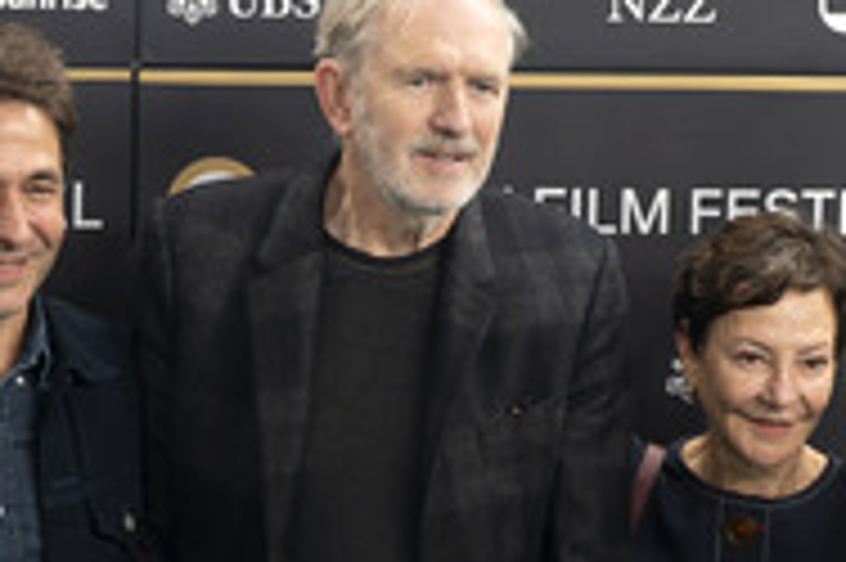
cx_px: 278
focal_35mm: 192
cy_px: 413
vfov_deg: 7.1
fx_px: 4508
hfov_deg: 10.7
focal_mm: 70
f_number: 4.5
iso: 400
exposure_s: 1/200
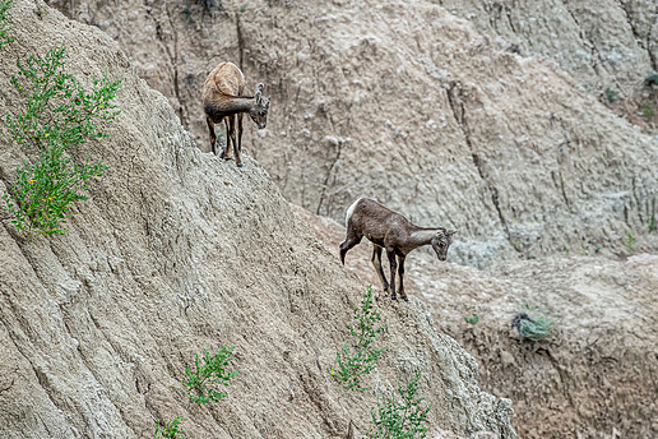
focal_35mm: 299
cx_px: 343
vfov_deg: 4.6
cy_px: 235
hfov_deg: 6.9
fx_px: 5465
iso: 250
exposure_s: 1/500
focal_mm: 97.49
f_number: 4
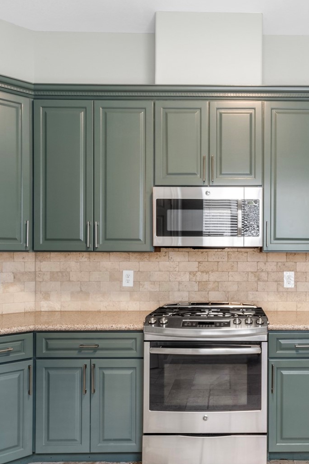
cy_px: 247
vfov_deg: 55.8
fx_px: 438
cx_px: 245
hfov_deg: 37.5
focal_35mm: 34
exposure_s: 8
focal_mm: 16
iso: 250
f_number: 9
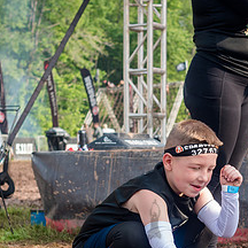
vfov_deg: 16.6
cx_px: 149
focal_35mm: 104
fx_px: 843
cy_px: 202
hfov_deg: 16.7
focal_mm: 35
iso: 250
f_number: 4.5
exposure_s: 1/500
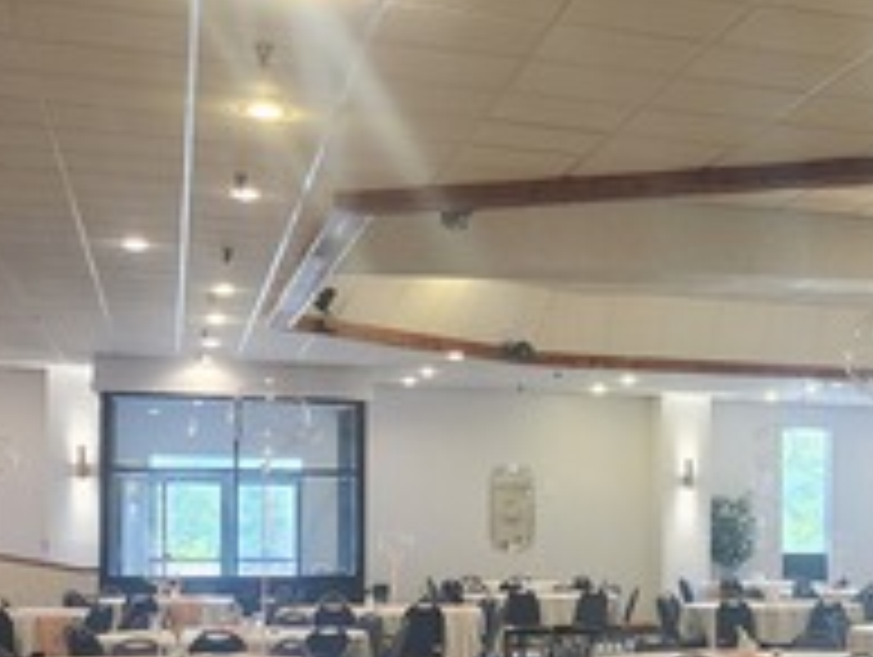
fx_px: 1793
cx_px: 1030
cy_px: 536
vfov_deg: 20.5
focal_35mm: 71
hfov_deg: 24.9
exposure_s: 1/120
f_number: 1.8
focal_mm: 5.54
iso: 800
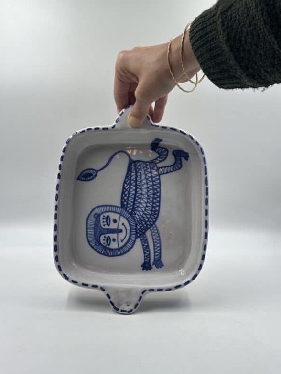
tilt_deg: -13.1
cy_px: 184
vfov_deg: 38.9
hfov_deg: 29.7
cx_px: 141
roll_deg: -2.5
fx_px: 530
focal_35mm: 49
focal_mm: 6.86
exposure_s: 1/358
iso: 64
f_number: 1.78
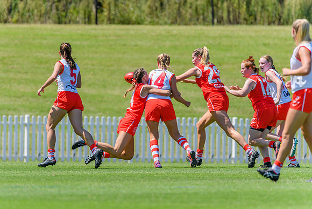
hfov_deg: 2.9
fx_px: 6196
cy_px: 101
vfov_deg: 1.9
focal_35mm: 715
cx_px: 130
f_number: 7.1
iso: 800
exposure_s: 1/2000
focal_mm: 600
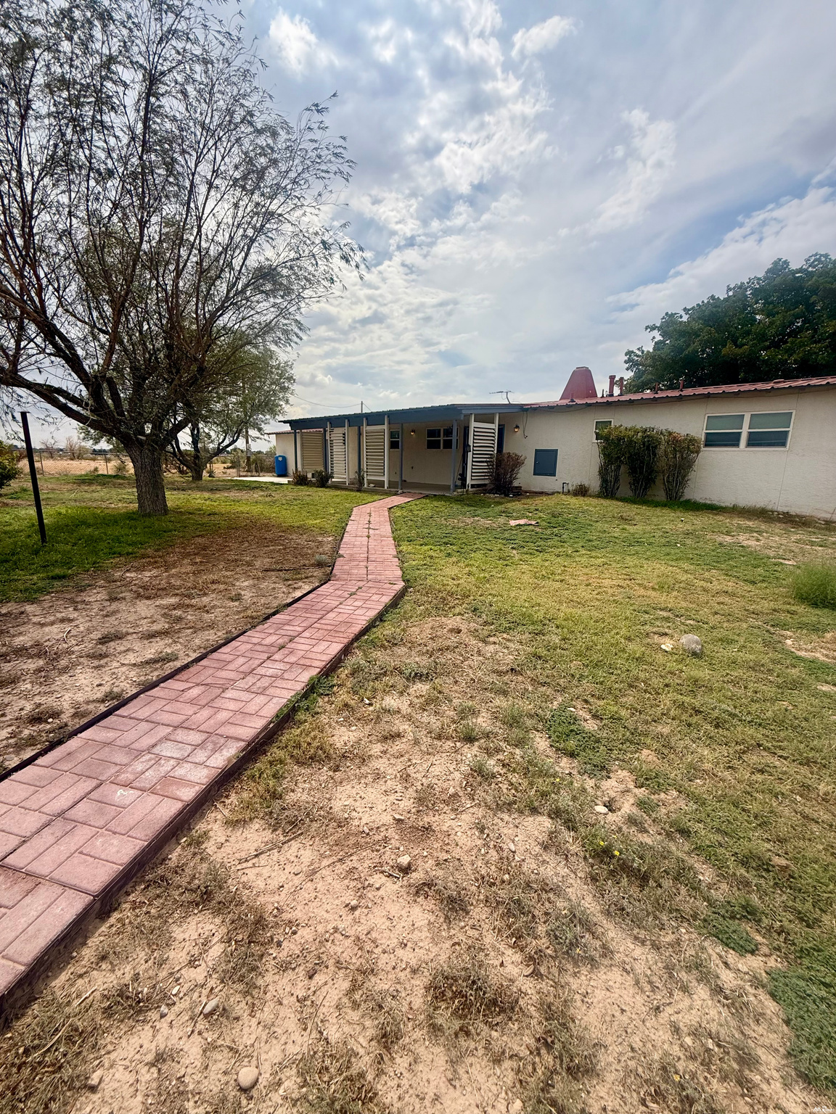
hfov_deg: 85.7
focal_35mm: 14
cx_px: 418
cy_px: 557
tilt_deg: -12.0
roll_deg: -0.7
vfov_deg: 102.1
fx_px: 451
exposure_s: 1/3289
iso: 50
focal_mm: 2.22
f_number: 2.2
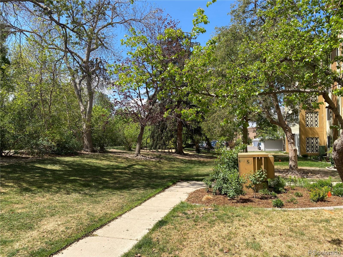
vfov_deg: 53.1
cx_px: 172
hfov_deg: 67.3
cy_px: 128
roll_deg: +0.2
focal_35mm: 26
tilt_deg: +2.6
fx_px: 258
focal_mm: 4.25
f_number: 1.8
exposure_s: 1/1678
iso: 32
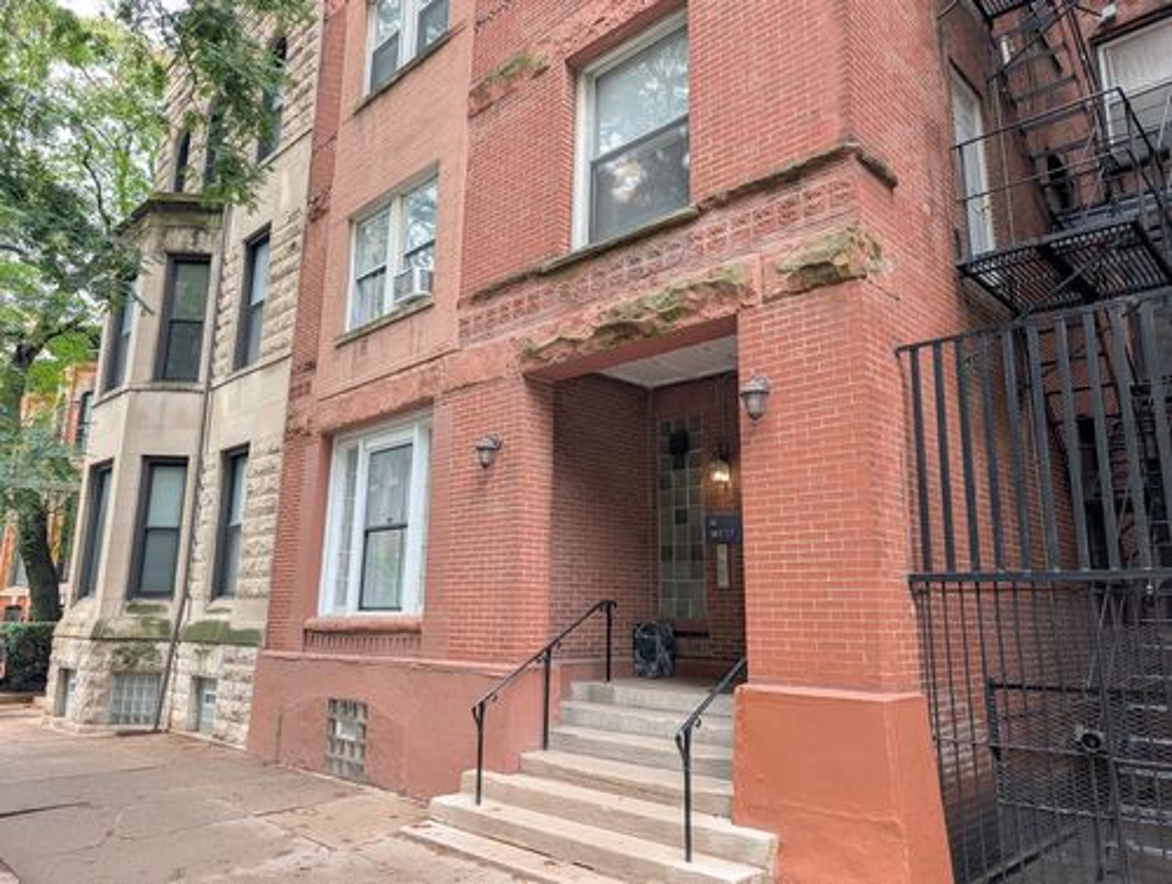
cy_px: 442
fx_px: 814
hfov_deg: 71.5
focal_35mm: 24
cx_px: 586
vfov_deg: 57.0
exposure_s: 1/65.3
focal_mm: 6.9
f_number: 1.68
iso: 17
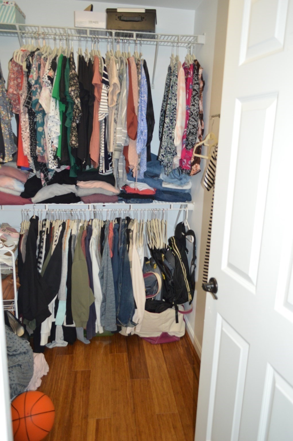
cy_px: 220
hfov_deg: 47.8
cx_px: 146
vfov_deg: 67.4
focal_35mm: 27
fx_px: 330
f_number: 3.5
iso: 800
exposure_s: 1/60
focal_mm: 18
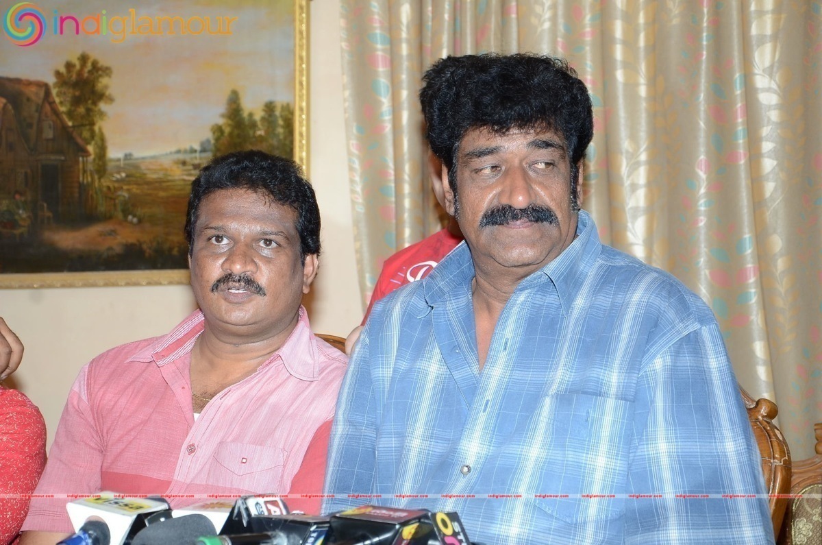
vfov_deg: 13.0
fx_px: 2393
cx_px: 411
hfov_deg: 19.5
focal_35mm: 105
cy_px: 272
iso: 250
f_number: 5.6
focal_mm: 70
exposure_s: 1/125
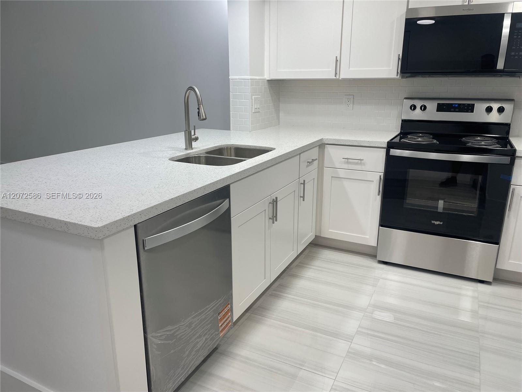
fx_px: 392
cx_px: 261
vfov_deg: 53.1
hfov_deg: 67.3
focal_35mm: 26
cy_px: 196
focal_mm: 4.2
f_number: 1.6
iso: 50
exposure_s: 1/120
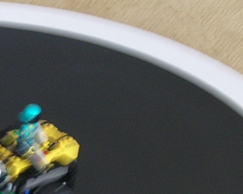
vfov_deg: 6.0
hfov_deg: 7.6
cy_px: 260
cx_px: 6
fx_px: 1833
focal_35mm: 255
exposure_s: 1/12.6
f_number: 3.1
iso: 50
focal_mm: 9.6
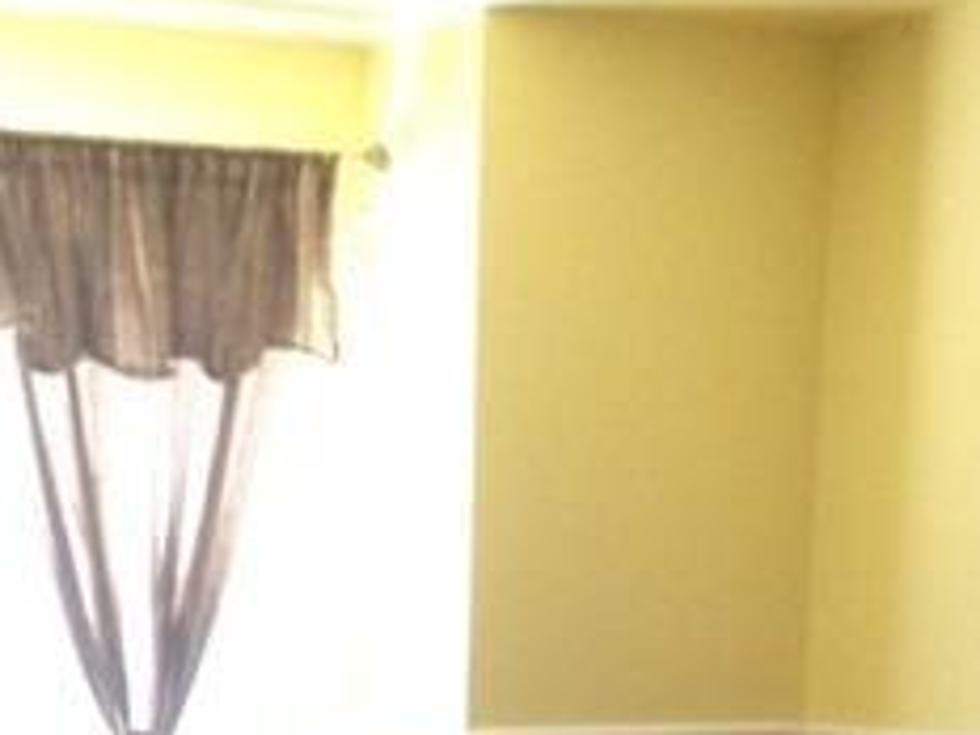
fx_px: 2576
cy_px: 908
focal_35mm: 91
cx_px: 258
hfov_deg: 21.4
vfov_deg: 15.6
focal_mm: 4.12
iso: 500
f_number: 2.4
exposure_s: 1/15
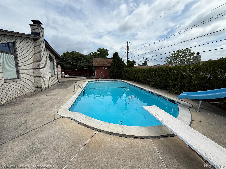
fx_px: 91
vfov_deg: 85.7
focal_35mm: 14
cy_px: 84
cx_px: 113
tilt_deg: -7.0
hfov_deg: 102.1
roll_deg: +0.1
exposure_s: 1/2092
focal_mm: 2.22
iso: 50
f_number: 2.2
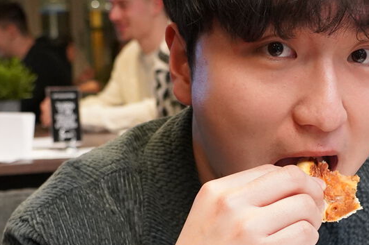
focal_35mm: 87
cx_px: 221
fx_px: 891
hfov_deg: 23.4
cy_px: 305
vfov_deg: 15.1
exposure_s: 1/160
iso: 5000
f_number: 4
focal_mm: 24
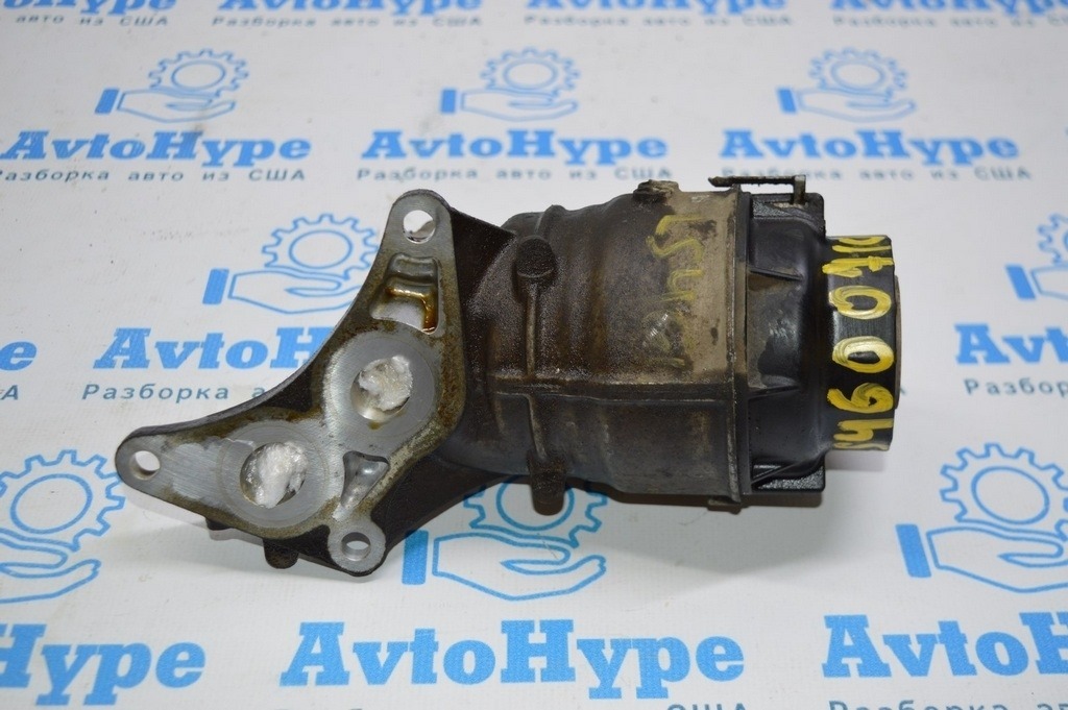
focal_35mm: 44
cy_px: 355
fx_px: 1289
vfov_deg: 30.8
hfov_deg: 45.0
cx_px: 534
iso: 400
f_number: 4.2
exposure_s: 1/80
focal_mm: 29
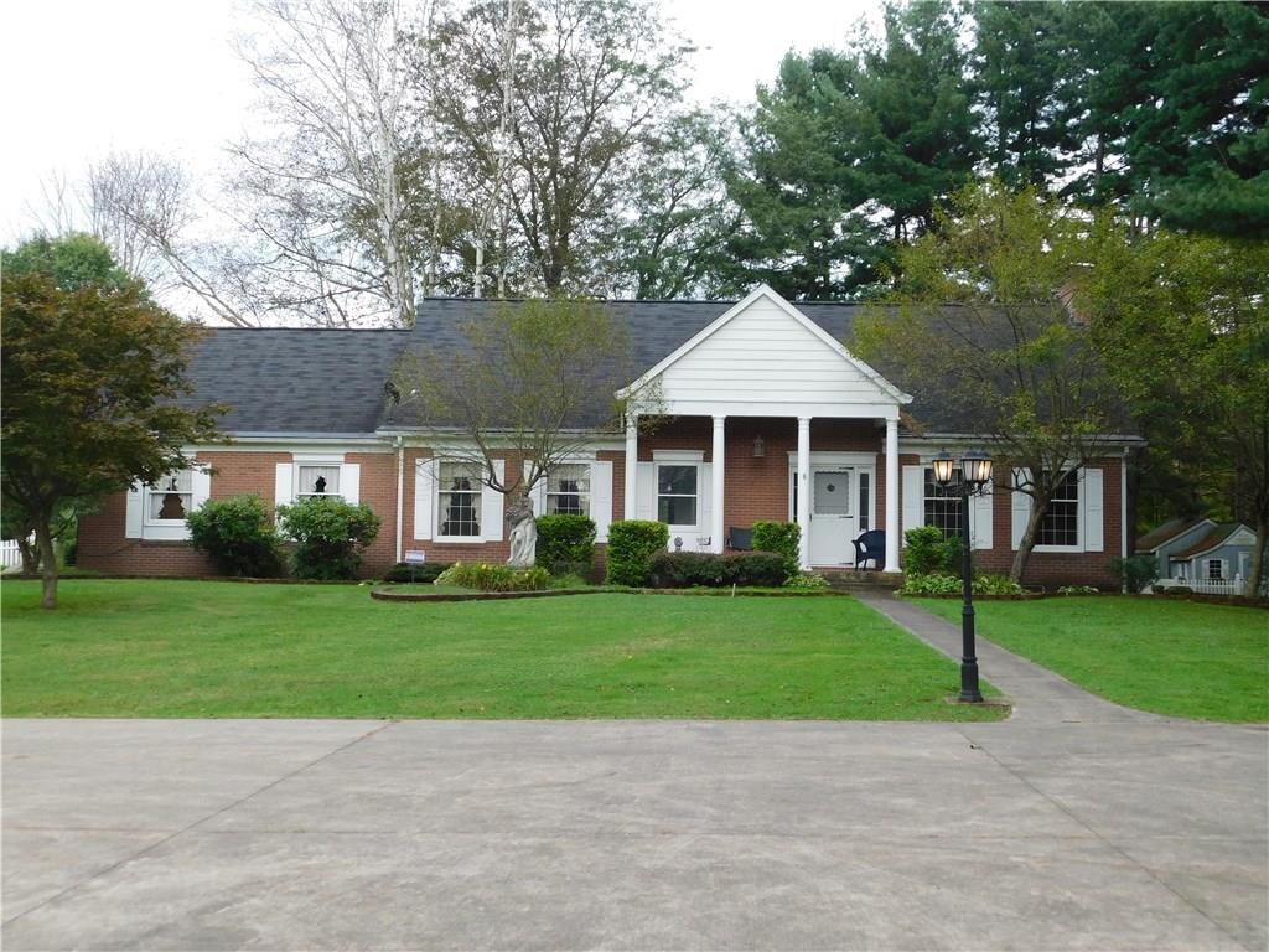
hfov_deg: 51.4
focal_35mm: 36
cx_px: 634
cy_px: 476
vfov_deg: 39.7
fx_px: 1320
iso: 125
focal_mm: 6.3
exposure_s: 1/160
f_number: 3.5
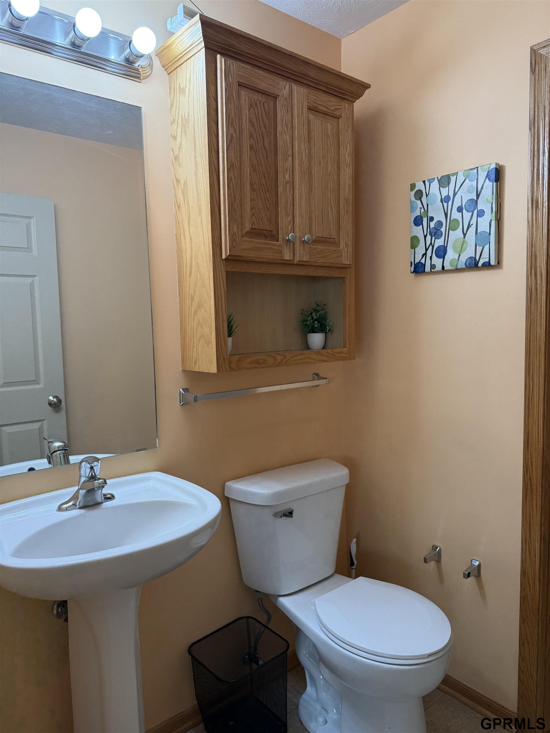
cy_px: 366
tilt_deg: -5.1
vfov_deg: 71.6
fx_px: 508
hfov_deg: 56.8
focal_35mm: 24
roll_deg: +0.5
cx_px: 275
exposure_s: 1/191
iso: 160
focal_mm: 6.76
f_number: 1.78
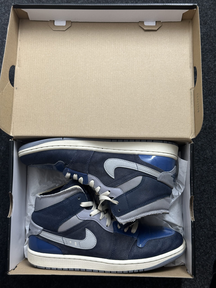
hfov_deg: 30.3
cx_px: 108
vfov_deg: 39.7
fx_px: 399
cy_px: 144
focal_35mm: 48
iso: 200
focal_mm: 6.86
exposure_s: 1/36
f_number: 1.78
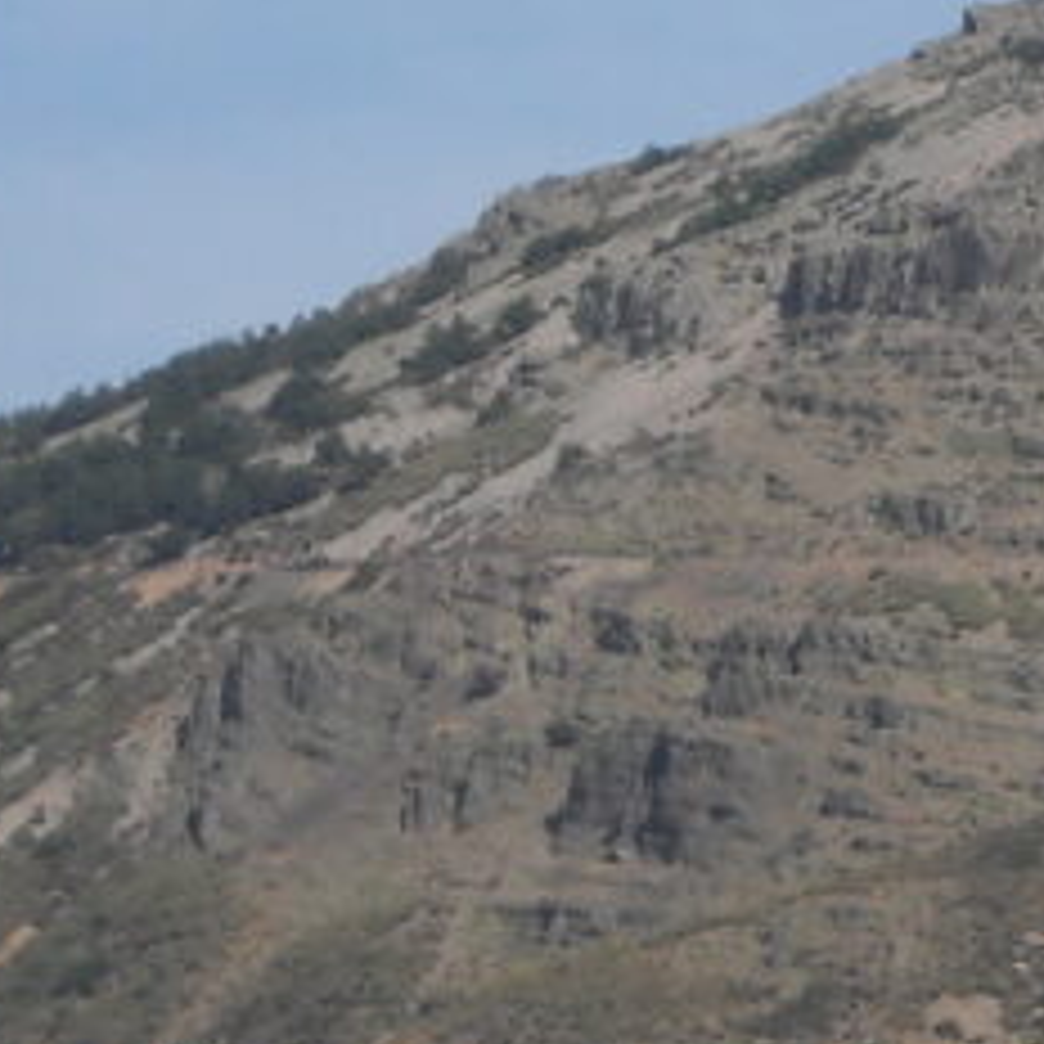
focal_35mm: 409
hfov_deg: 4.2
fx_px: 13956
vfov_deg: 4.3
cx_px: 2020
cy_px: 104
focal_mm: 17.1
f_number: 9.3
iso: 64
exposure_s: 1/201
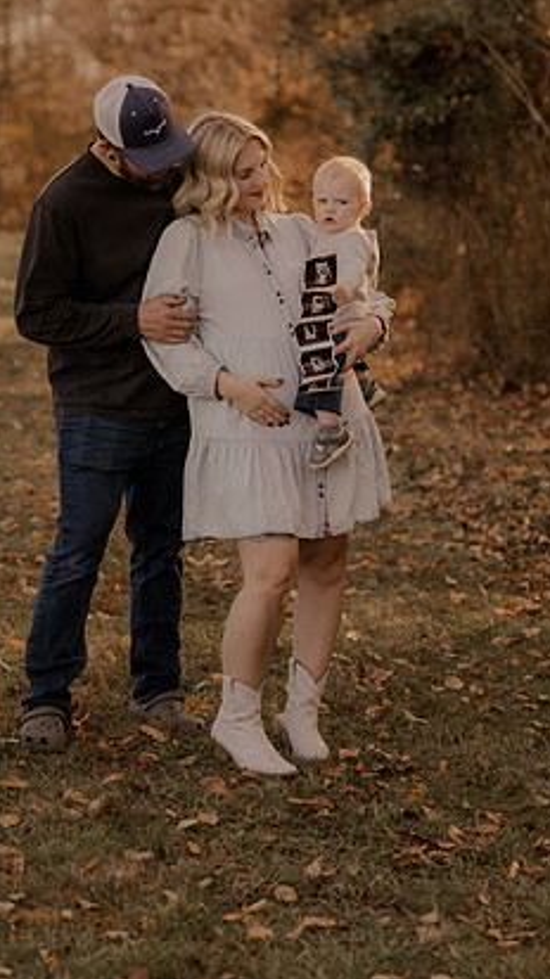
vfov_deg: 22.0
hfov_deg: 12.5
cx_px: 237
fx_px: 2517
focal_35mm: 97
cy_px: 450
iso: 200
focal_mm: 85
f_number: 2.8
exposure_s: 1/400
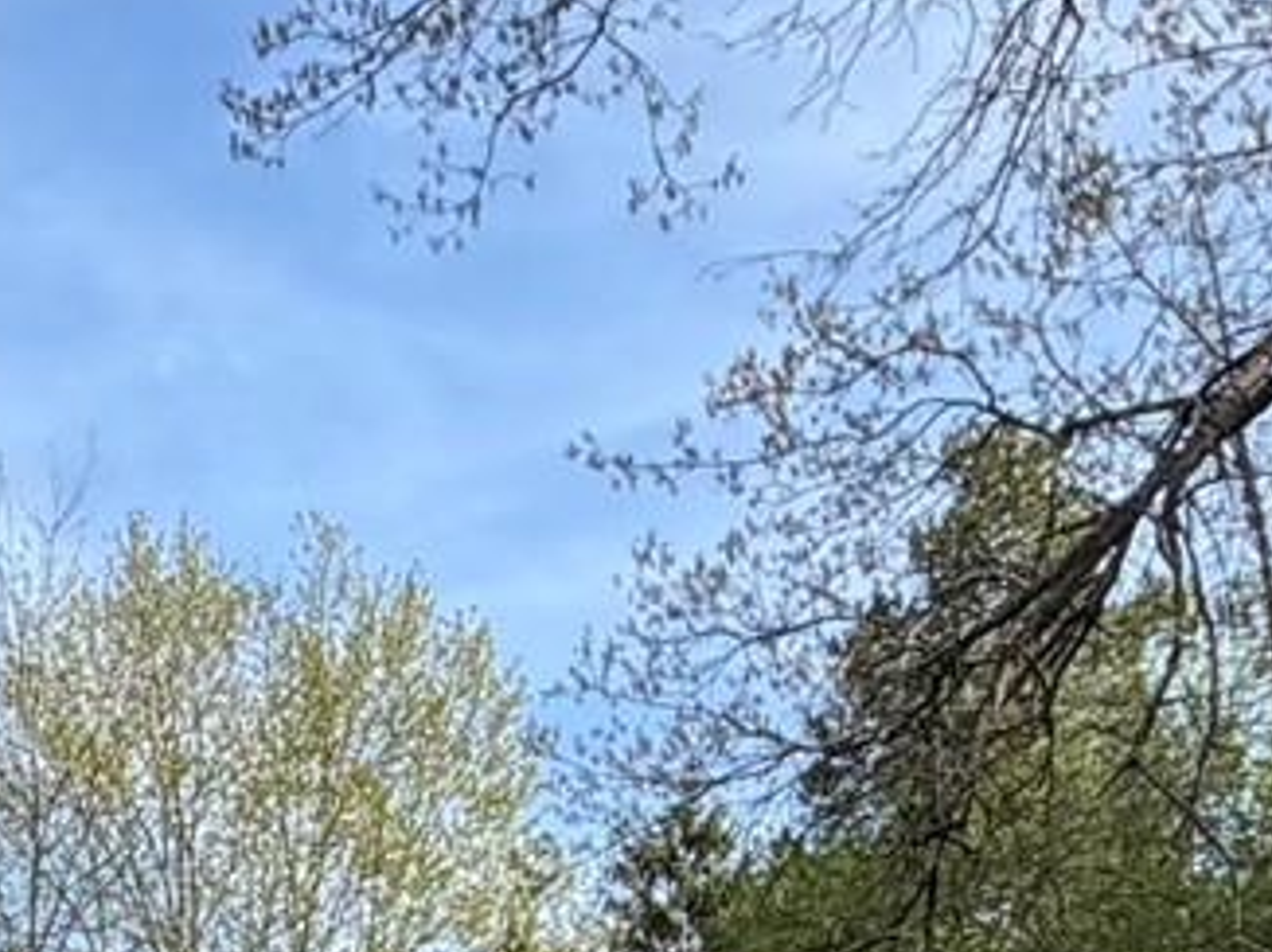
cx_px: -554
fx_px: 3231
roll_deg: +1.5
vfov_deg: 14.7
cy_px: 1697
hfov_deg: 19.7
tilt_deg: +1.7
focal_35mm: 88
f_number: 2.2
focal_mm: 2.22
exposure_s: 1/770
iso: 40
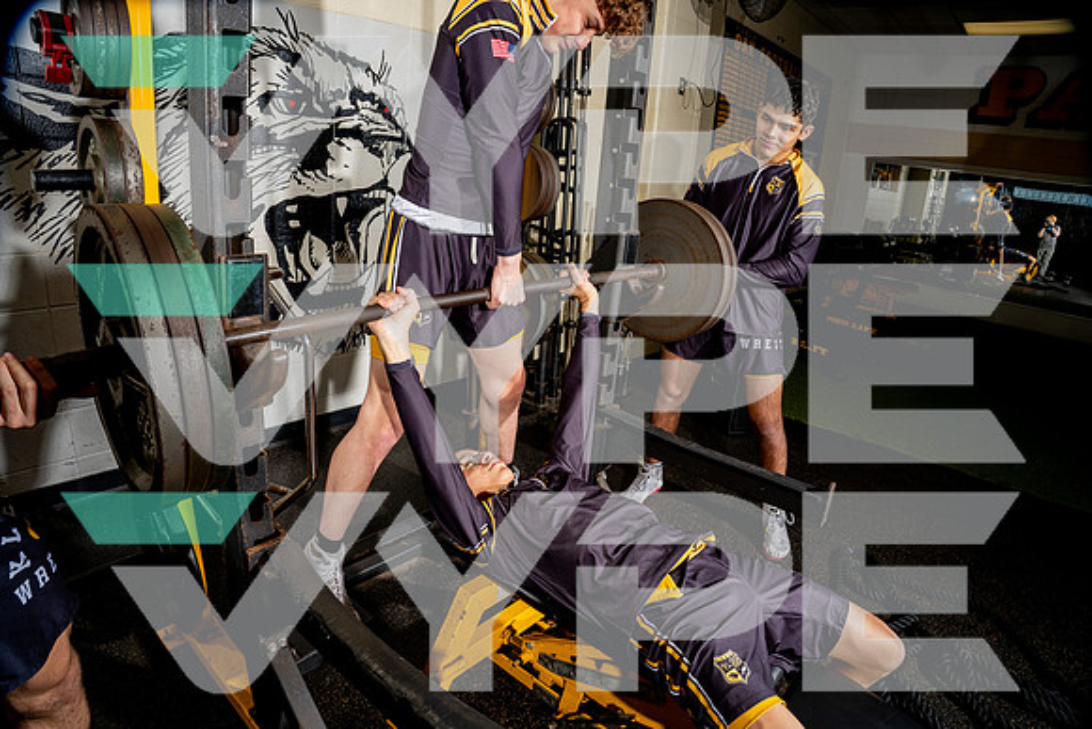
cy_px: 364
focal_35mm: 20
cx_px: 546
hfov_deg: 84.0
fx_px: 607
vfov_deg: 62.0
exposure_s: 1/200
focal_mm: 20
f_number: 8
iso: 100
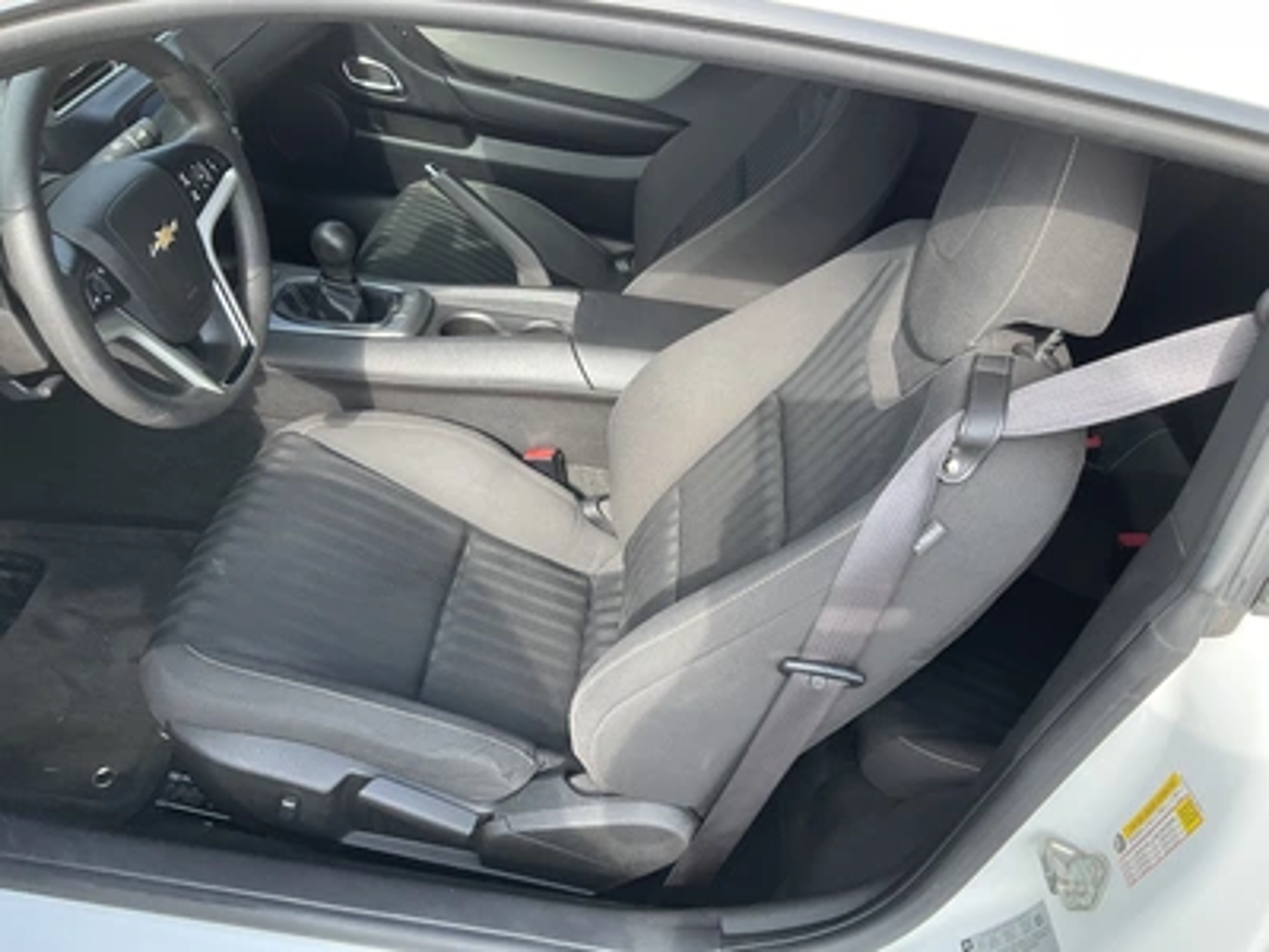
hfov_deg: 61.7
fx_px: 1063
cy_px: 476
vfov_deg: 48.2
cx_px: 634
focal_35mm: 29
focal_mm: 3
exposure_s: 1/187
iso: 25
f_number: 1.8
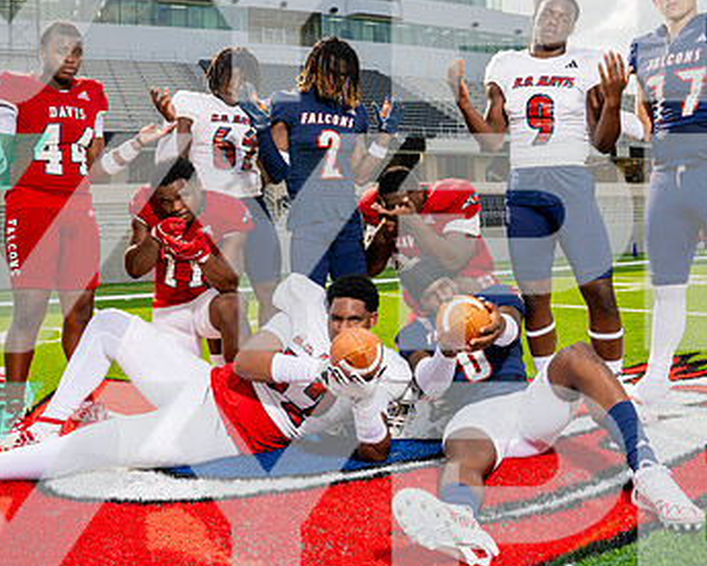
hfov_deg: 52.8
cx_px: 359
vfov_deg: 43.2
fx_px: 711
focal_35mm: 34
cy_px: 243
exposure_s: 1/250
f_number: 8
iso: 100
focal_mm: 20
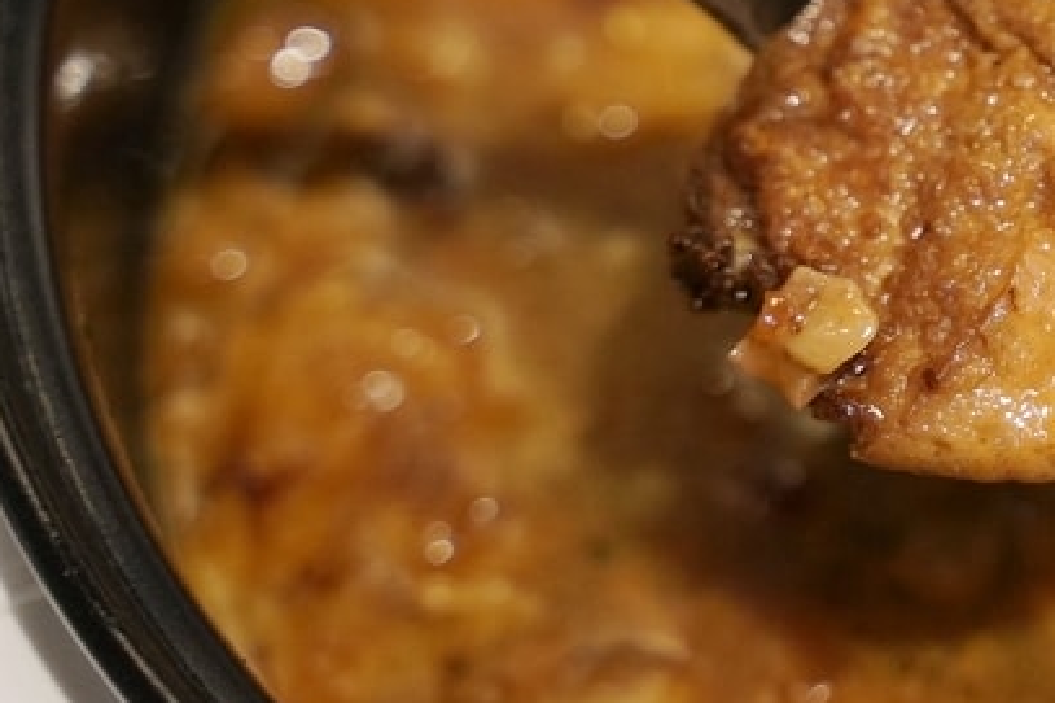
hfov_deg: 9.2
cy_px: 65
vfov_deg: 6.2
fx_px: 6474
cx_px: 1366
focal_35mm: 221
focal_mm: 75
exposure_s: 1/80
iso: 1600
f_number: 3.5
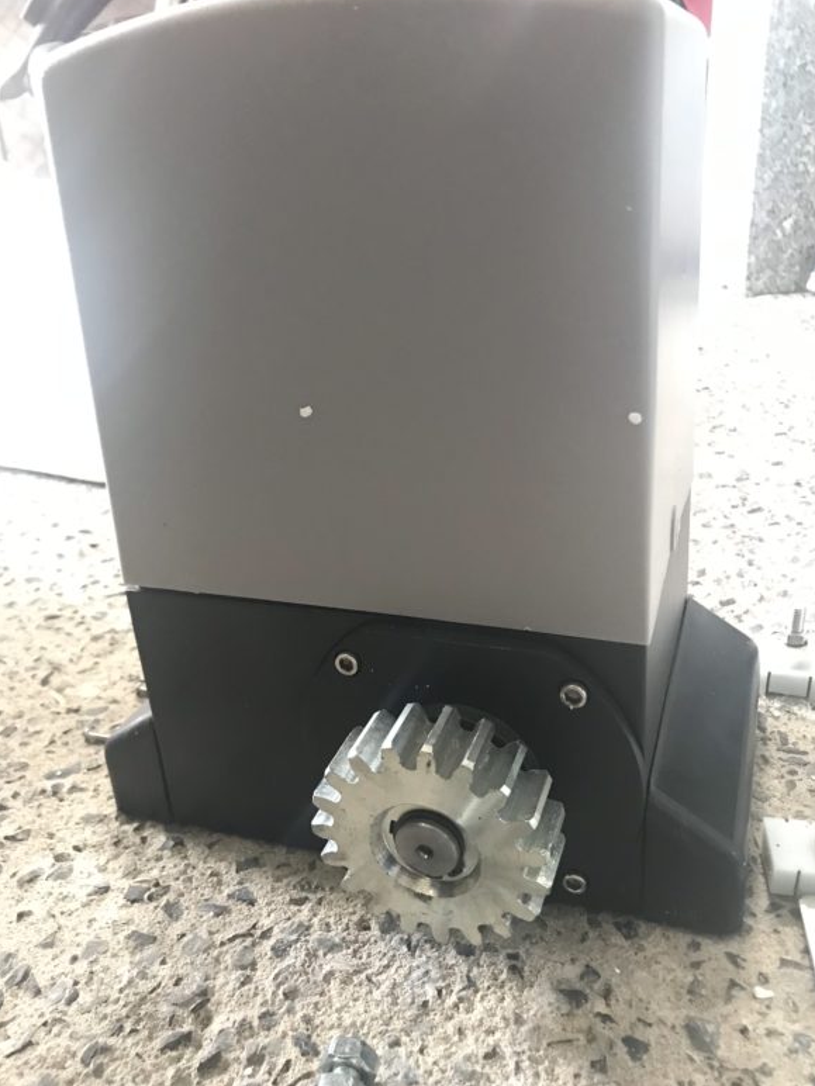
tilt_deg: -24.8
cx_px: 417
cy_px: 550
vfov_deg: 61.7
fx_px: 910
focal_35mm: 29
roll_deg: +3.8
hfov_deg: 48.2
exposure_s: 1/9
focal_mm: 3.99
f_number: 1.8
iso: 100
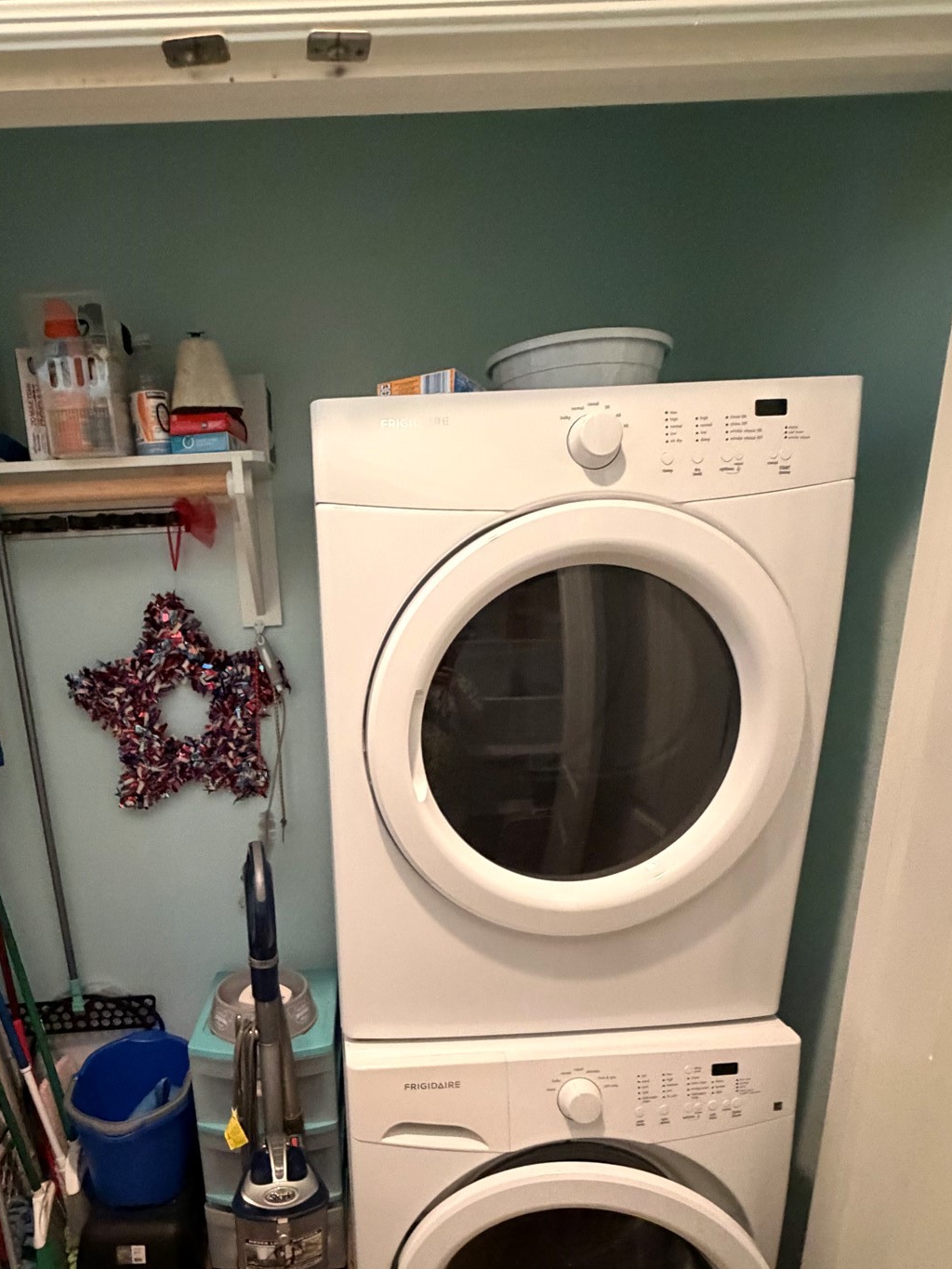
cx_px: 336
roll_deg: +3.5
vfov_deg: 77.2
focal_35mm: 21
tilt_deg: -16.2
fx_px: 770
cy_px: 813
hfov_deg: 62.2
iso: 1250
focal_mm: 2.22
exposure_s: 1/60
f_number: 2.2
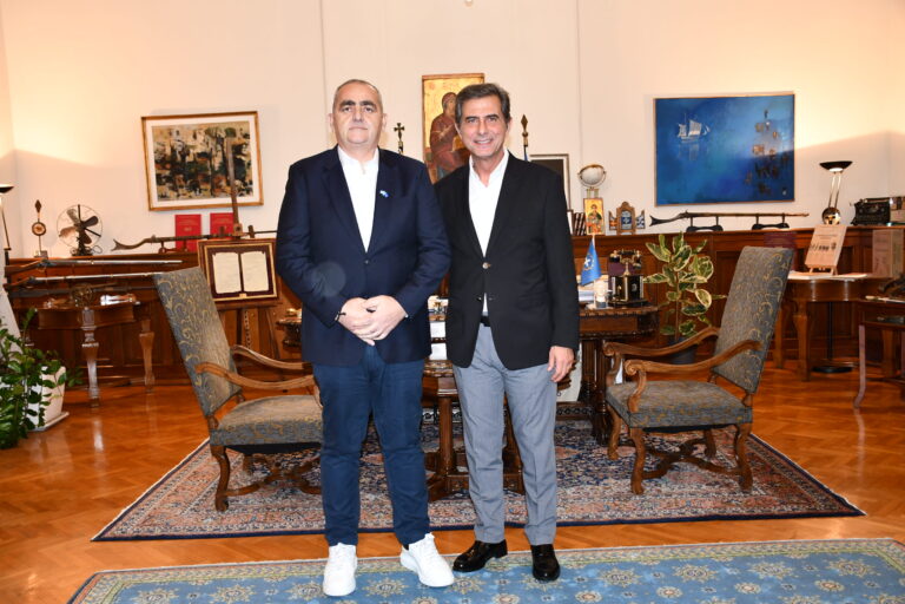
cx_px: 452
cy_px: 302
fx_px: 830
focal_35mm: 33
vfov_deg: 40.0
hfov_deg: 57.2
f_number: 3.5
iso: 800
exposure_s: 1/60
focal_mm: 22
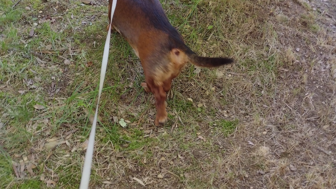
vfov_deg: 23.1
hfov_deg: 40.5
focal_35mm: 51
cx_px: 191
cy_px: 33
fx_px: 454
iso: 167
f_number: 1.7
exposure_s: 1/120
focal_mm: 4.71
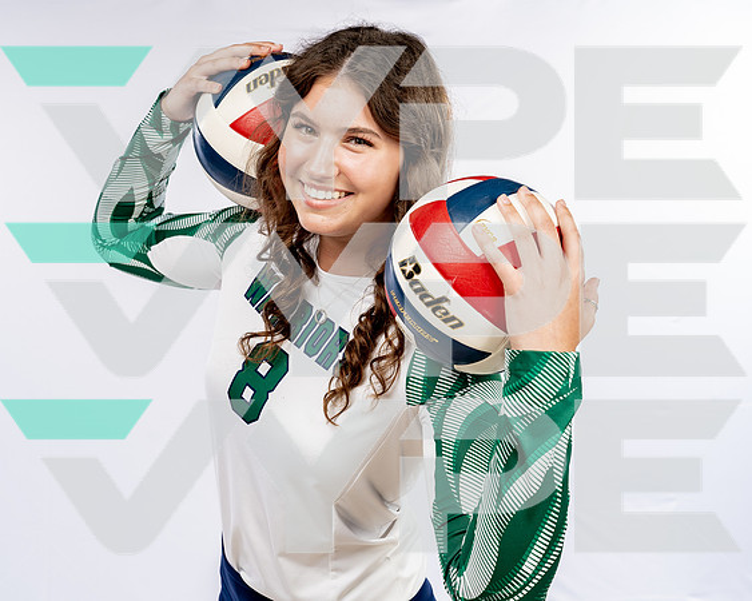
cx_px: 365
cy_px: 292
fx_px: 1211
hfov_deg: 34.5
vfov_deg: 27.9
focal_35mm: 54
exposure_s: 1/250
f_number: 6.3
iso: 160
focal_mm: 47
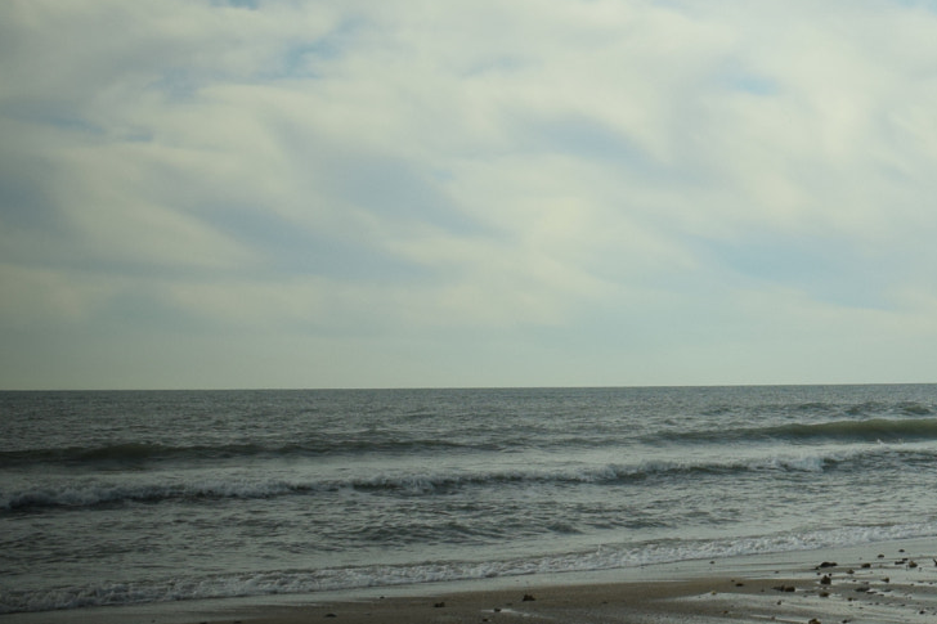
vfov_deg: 17.6
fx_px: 1978
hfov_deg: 24.6
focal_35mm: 76
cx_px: 1070
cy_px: 29
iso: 400
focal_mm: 18
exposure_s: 1/800
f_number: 14
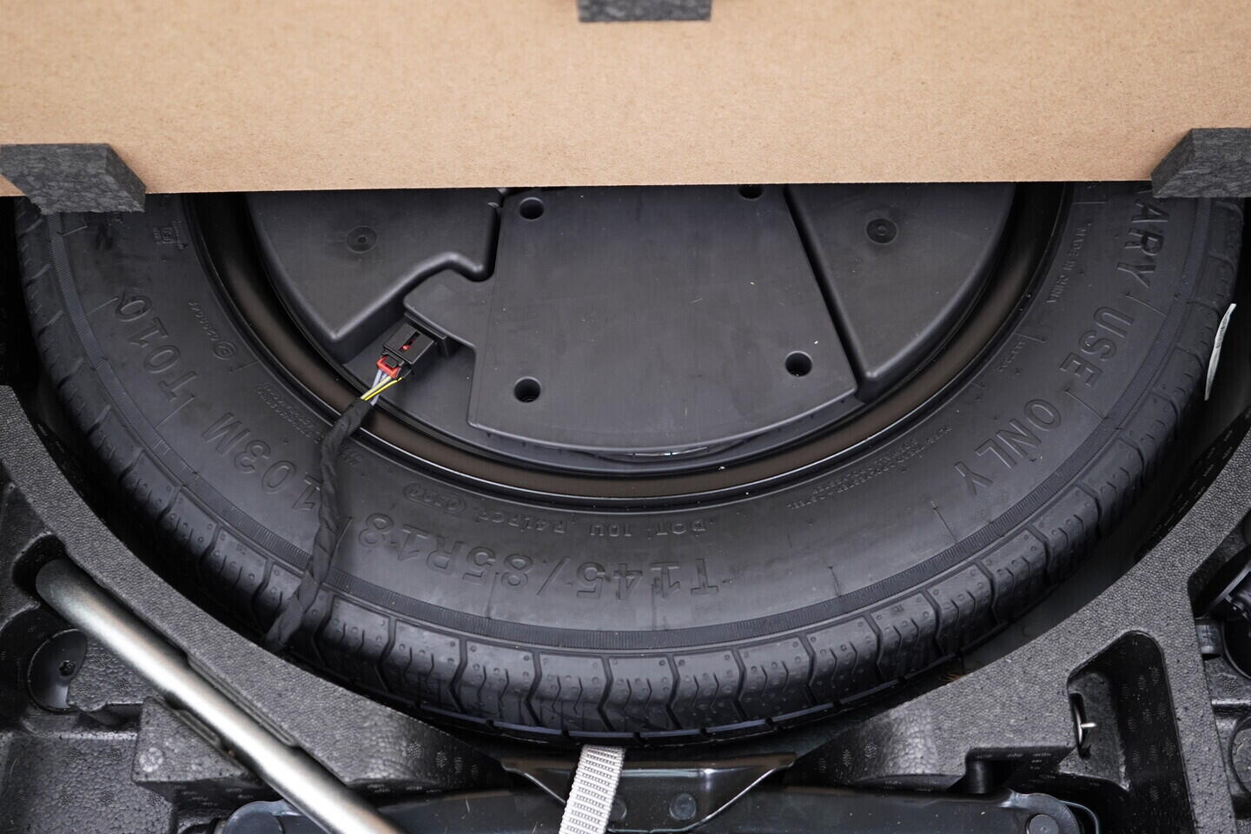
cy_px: 417
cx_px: 626
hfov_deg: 53.1
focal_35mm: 36
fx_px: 1251
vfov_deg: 36.9
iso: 640
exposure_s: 1/40
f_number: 2.8
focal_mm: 24
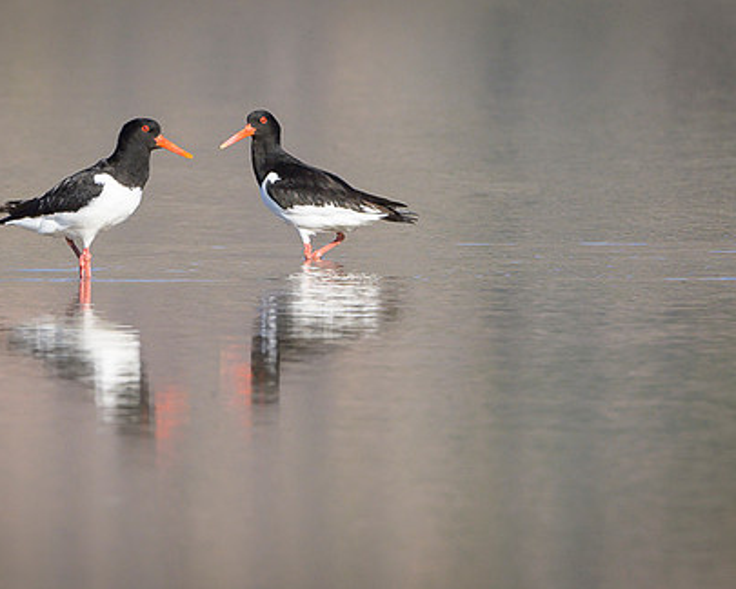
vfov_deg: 1.2
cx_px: 182
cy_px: 157
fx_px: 29189
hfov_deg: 1.4
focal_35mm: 1340
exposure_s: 1/2000
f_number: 8
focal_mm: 500
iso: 800
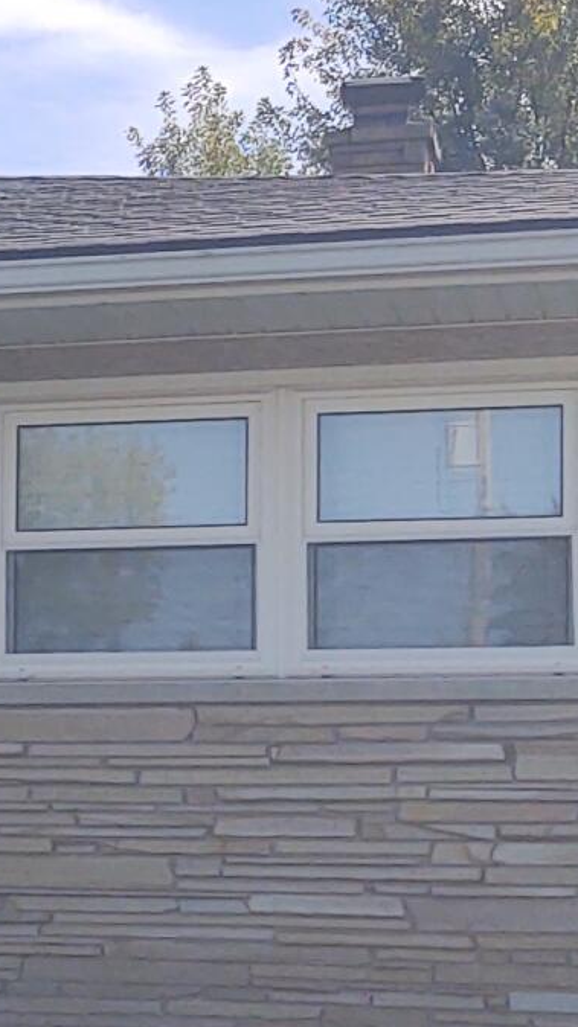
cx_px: -709
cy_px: 754
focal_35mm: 131
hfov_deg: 8.6
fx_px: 3570
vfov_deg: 16.3
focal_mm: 4.75
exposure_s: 1/5092
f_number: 1.7
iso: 100
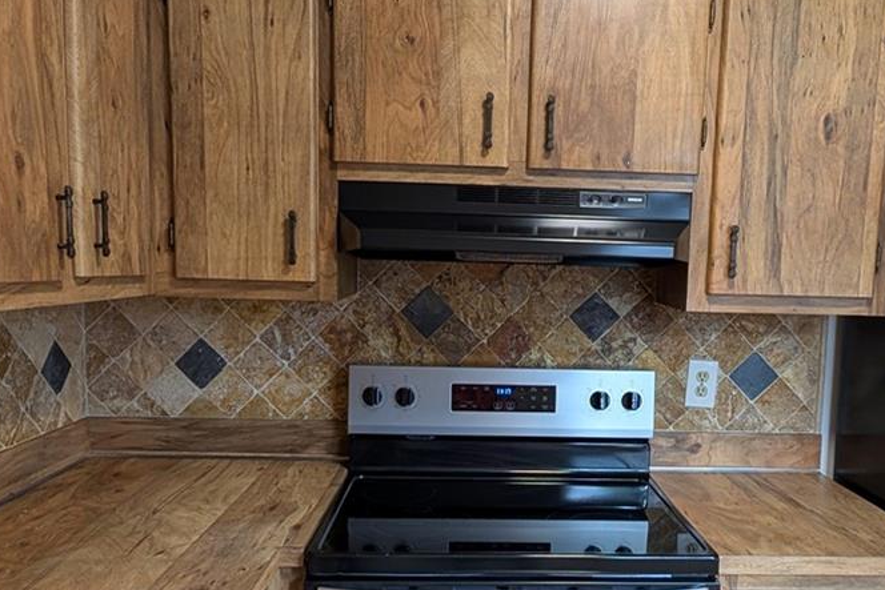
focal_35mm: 30
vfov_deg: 43.5
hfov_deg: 61.6
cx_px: 512
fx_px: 738
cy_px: 345
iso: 152
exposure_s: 1/60
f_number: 1.95
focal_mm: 2.23
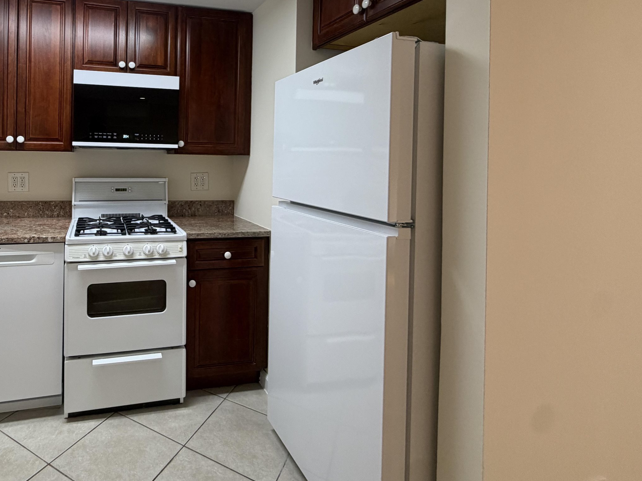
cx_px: 183
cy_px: 160
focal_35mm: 21
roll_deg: -1.6
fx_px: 389
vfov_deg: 61.9
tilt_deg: -0.1
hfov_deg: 74.8
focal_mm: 2.22
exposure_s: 1/60
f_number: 2.2
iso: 160
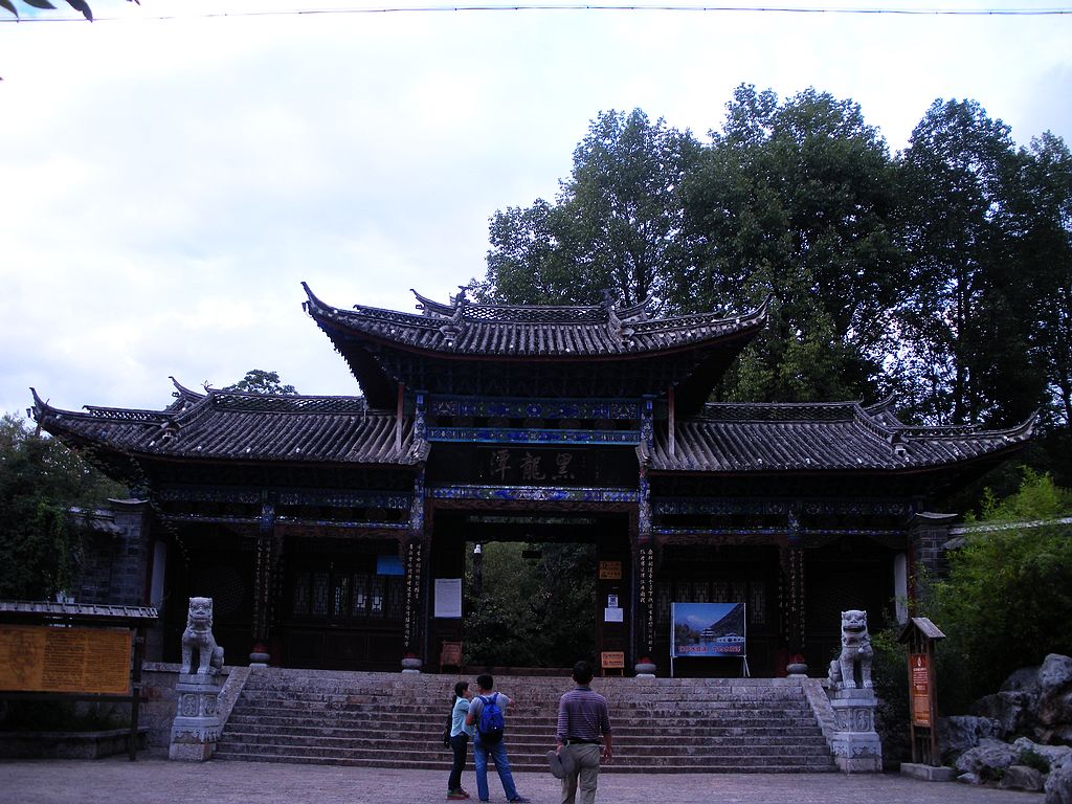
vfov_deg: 39.7
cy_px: 402
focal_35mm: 36
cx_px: 536
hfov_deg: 51.4
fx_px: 1115
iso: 64
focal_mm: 6.3
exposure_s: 1/49.5
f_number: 3.5
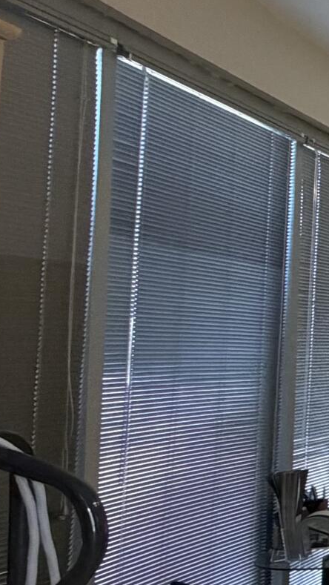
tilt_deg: +3.9
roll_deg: +0.9
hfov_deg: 10.9
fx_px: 899
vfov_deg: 36.0
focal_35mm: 58
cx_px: 1029
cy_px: 285
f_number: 2.2
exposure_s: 1/120
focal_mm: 2.22
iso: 320
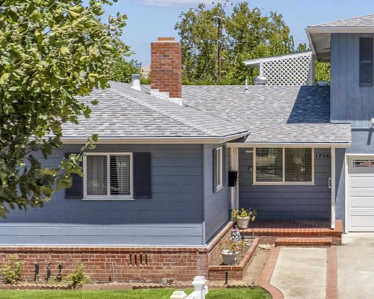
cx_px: 321
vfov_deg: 23.4
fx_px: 719
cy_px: 113
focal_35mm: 65
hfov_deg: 28.3
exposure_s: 1/500
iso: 110
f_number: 2.8
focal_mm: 8.38
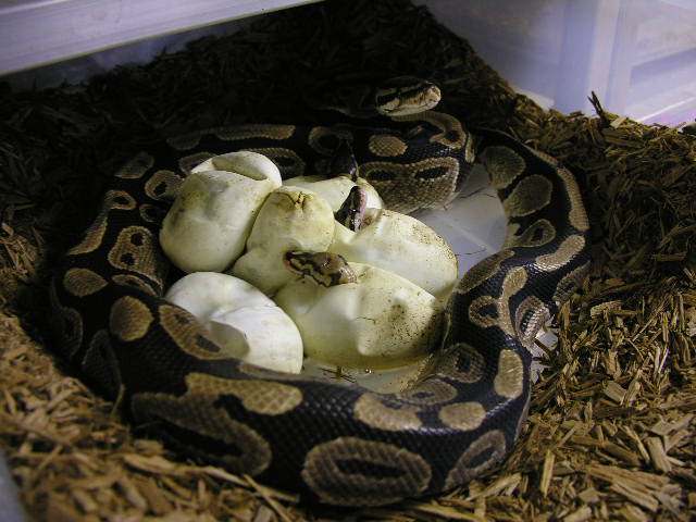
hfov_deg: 52.6
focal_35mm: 35
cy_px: 261
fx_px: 704
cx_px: 348
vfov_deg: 40.7
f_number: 2.8
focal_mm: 8.9
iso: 72
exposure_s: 1/4.2
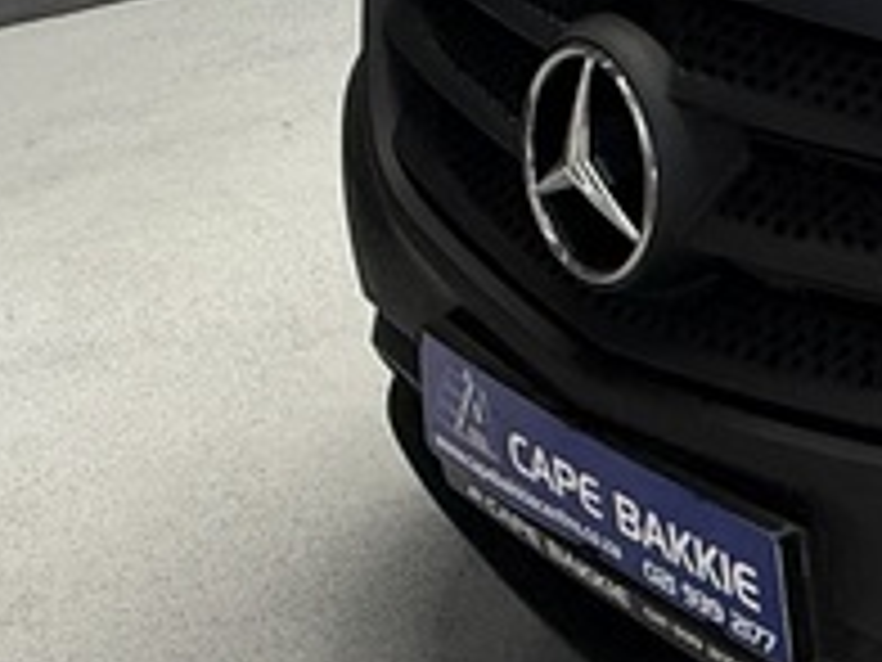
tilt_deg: -15.0
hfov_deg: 20.7
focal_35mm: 73
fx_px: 1860
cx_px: 1476
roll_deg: +0.0
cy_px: -108
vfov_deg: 19.2
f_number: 2.2
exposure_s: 1/100
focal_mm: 2.22
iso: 250
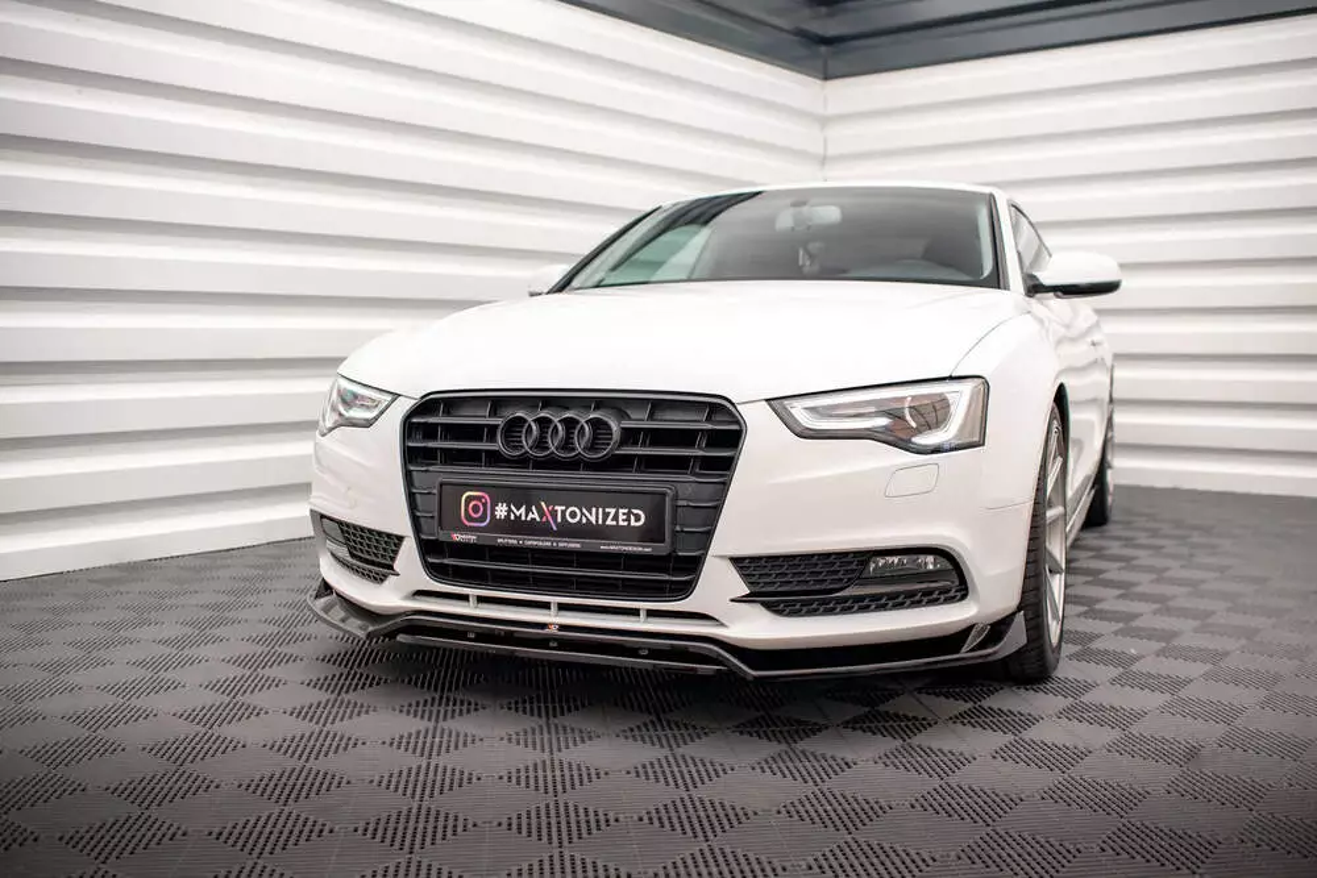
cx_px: 659
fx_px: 1297
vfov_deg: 37.4
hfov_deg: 53.8
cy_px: 439
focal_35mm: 35
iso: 1000
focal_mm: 35
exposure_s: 1/125
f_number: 2.5
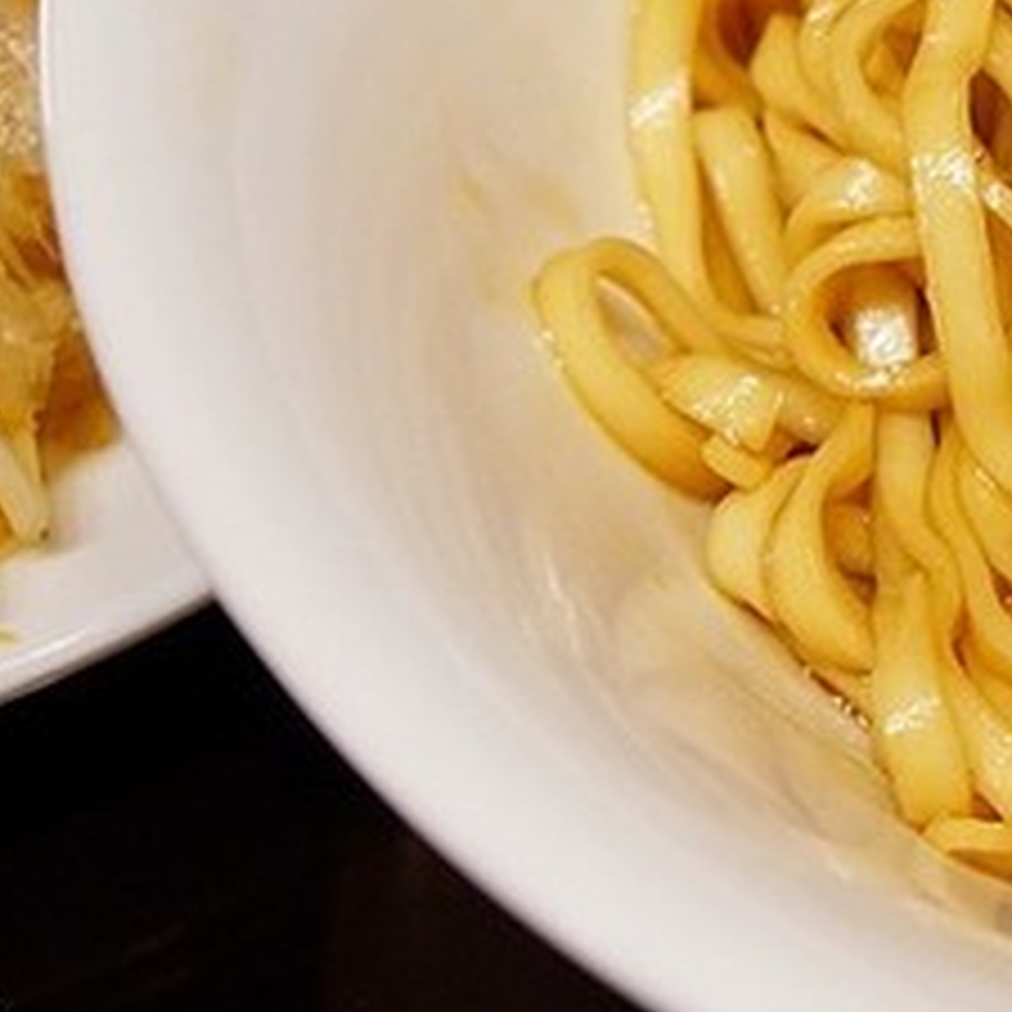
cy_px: 193
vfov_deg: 15.4
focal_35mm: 112
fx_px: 3709
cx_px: 1327
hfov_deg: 14.8
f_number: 4.5
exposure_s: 1/80
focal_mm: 33
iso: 3200
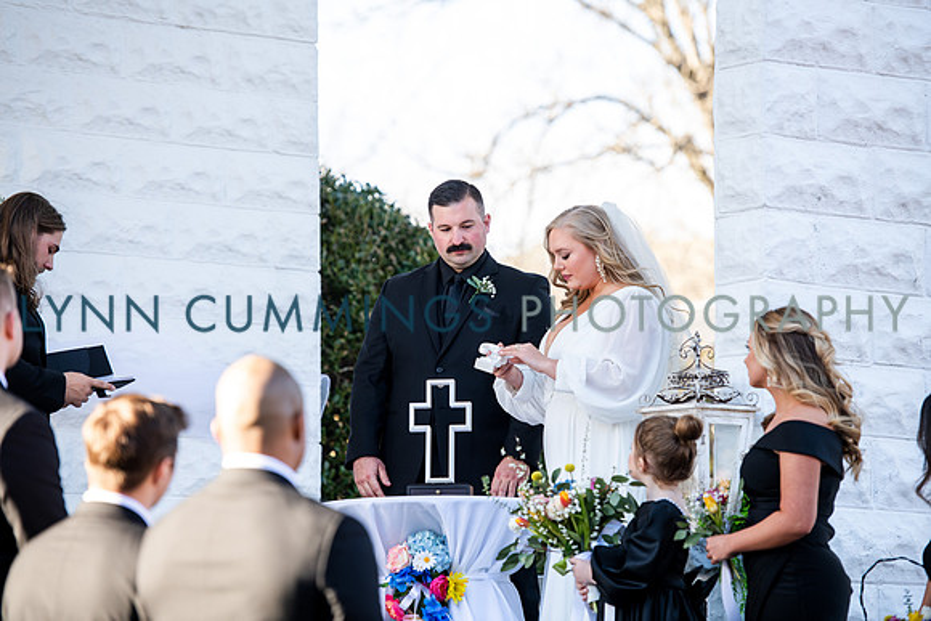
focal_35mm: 160
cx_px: 466
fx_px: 4139
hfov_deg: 12.8
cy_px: 310
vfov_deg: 8.6
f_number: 3.5
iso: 200
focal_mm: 160
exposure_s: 1/250
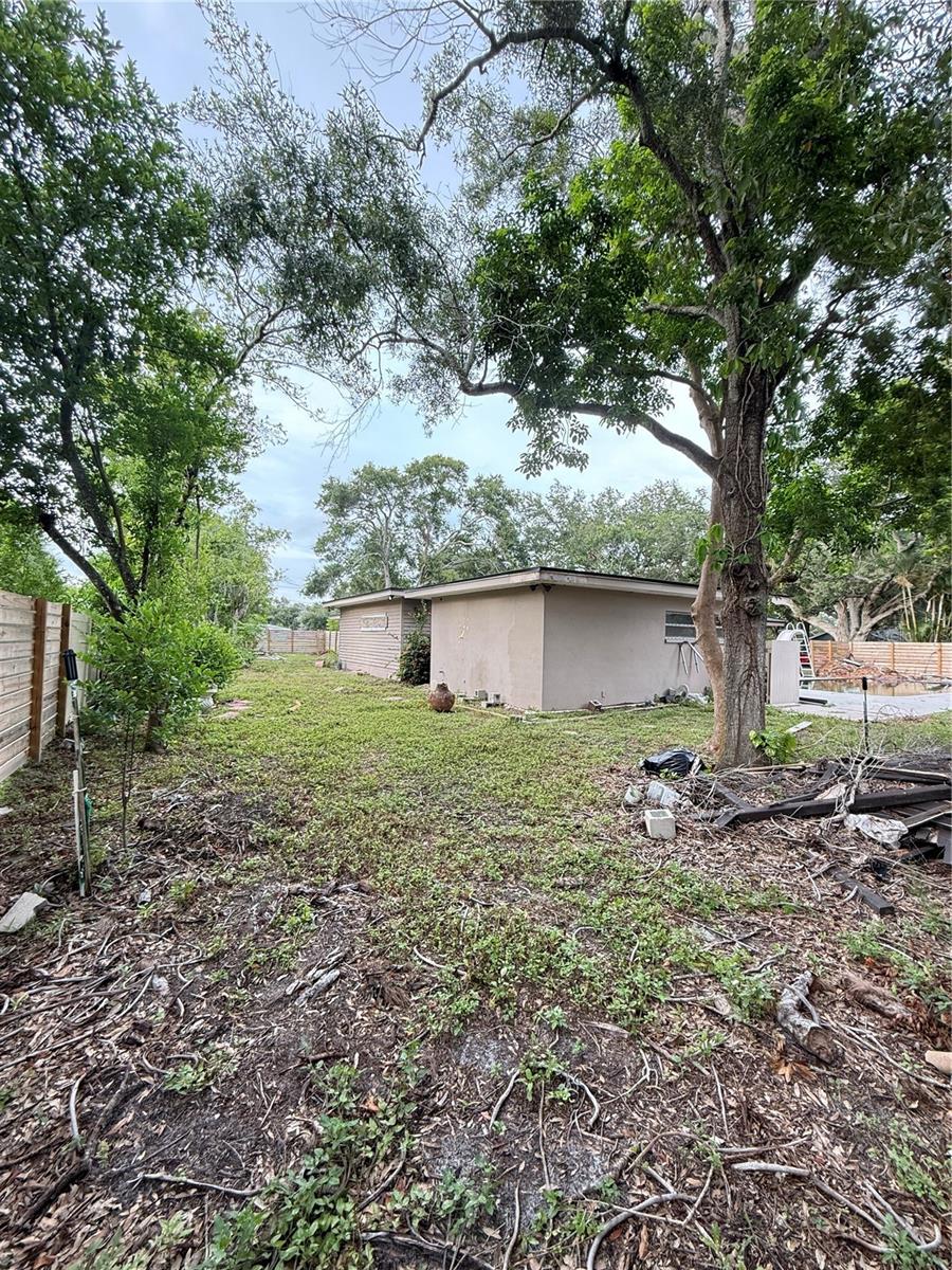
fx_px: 513
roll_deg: -1.4
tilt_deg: +1.3
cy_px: 635
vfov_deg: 102.1
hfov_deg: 85.7
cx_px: 476
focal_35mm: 14
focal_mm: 2.22
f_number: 2.2
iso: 80
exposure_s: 1/99
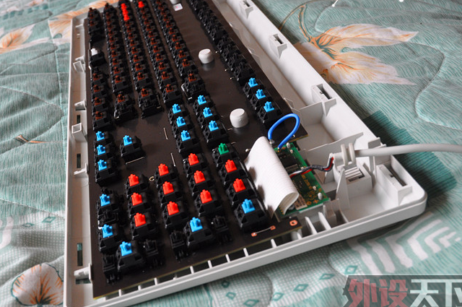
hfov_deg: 43.5
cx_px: 193
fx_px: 577
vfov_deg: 29.8
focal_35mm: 45
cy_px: 148
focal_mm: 24
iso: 800
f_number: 8
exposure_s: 1/80
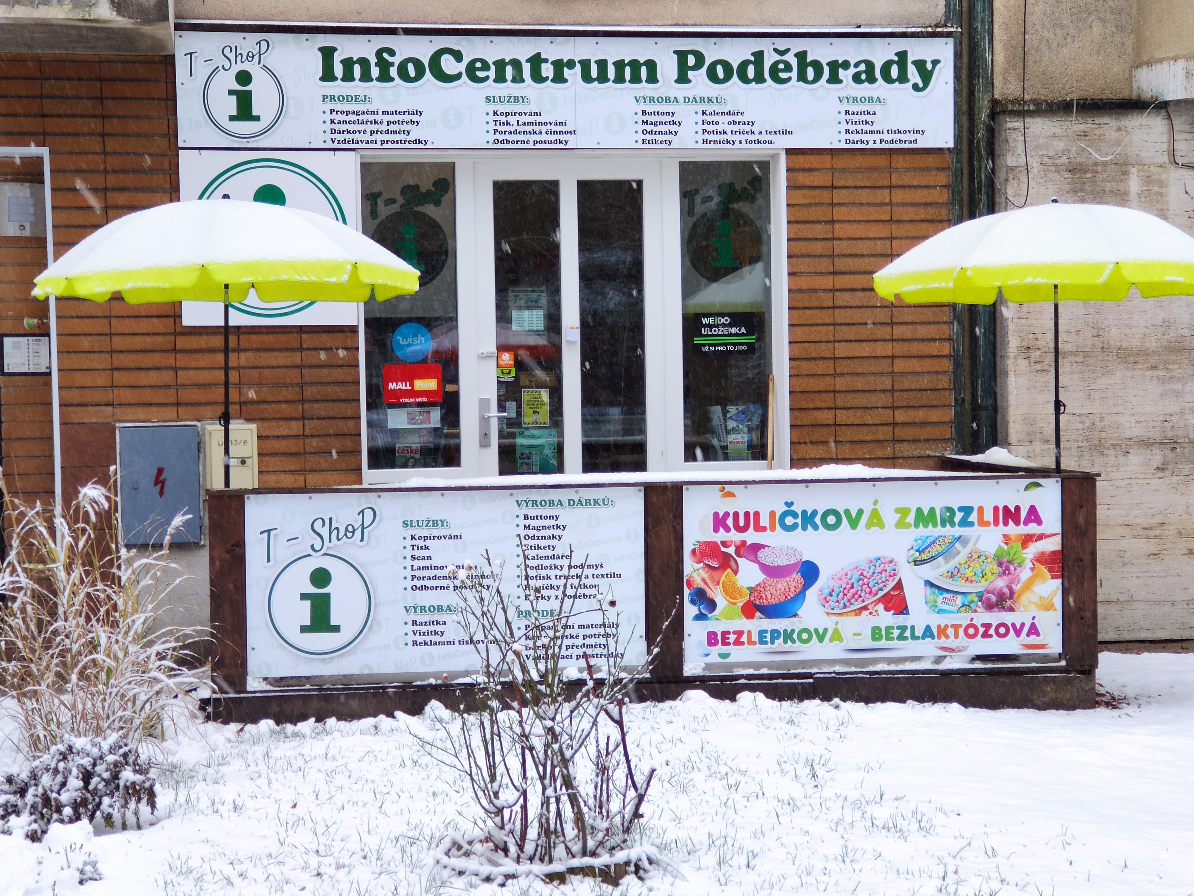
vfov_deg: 28.0
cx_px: 597
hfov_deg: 36.8
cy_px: 448
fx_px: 1794
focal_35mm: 52
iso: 100
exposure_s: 1/138
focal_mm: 5.55
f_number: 2.4
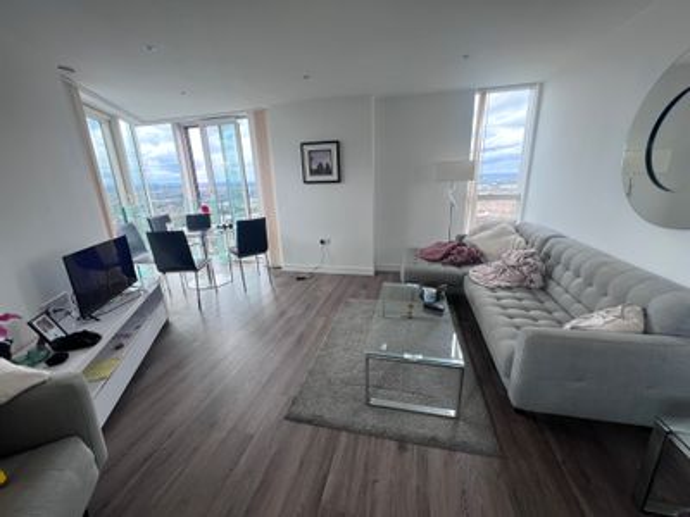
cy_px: 258
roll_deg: +1.8
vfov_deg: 89.9
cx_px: 345
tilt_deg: -15.8
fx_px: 259
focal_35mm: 13
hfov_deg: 106.2
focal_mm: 1.57
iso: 32
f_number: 1.8
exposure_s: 1/107
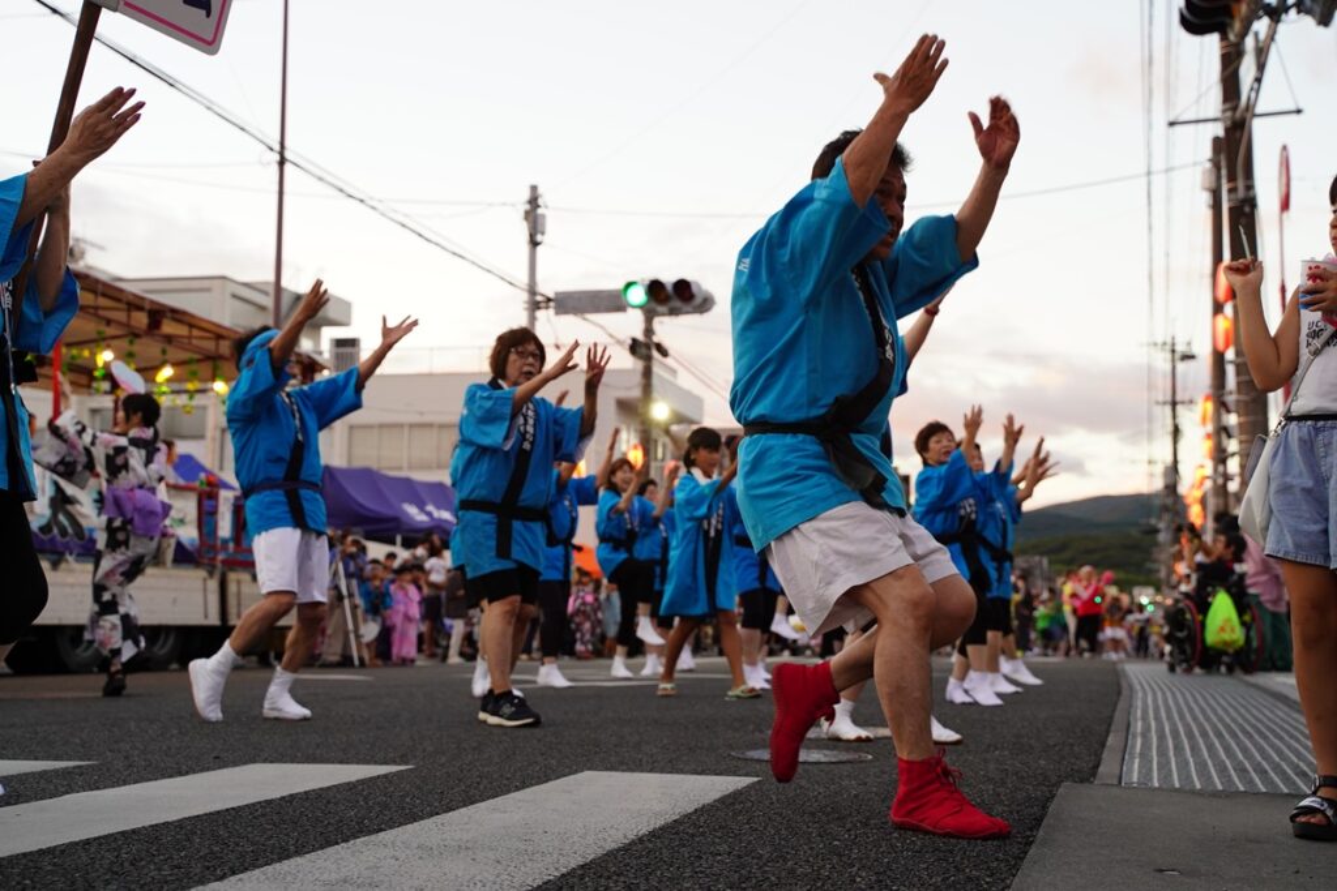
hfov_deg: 41.1
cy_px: 446
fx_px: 1783
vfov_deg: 28.1
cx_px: 668
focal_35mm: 48
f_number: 4.5
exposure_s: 1/200
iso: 1250
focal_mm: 48
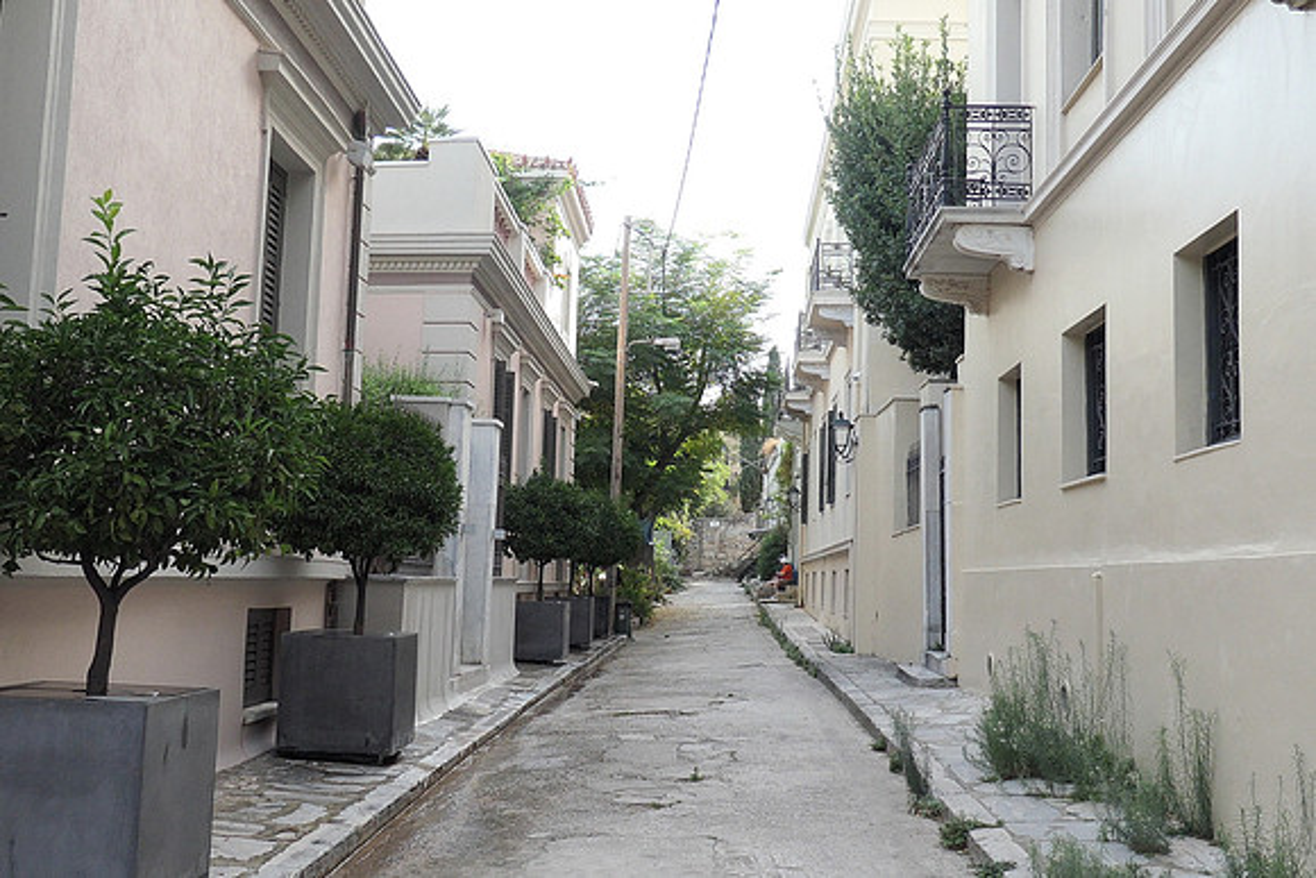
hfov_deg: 53.1
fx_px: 1316
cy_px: 439
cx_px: 658
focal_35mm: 36
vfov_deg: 36.9
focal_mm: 8.8
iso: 500
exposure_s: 1/1000
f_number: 3.3
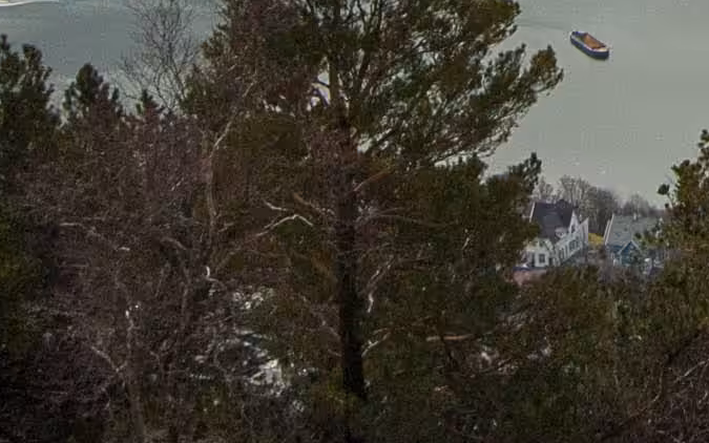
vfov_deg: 7.0
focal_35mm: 177
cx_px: 1017
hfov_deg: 11.4
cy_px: -582
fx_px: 3420
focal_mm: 26
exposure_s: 1/500
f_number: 11
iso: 400
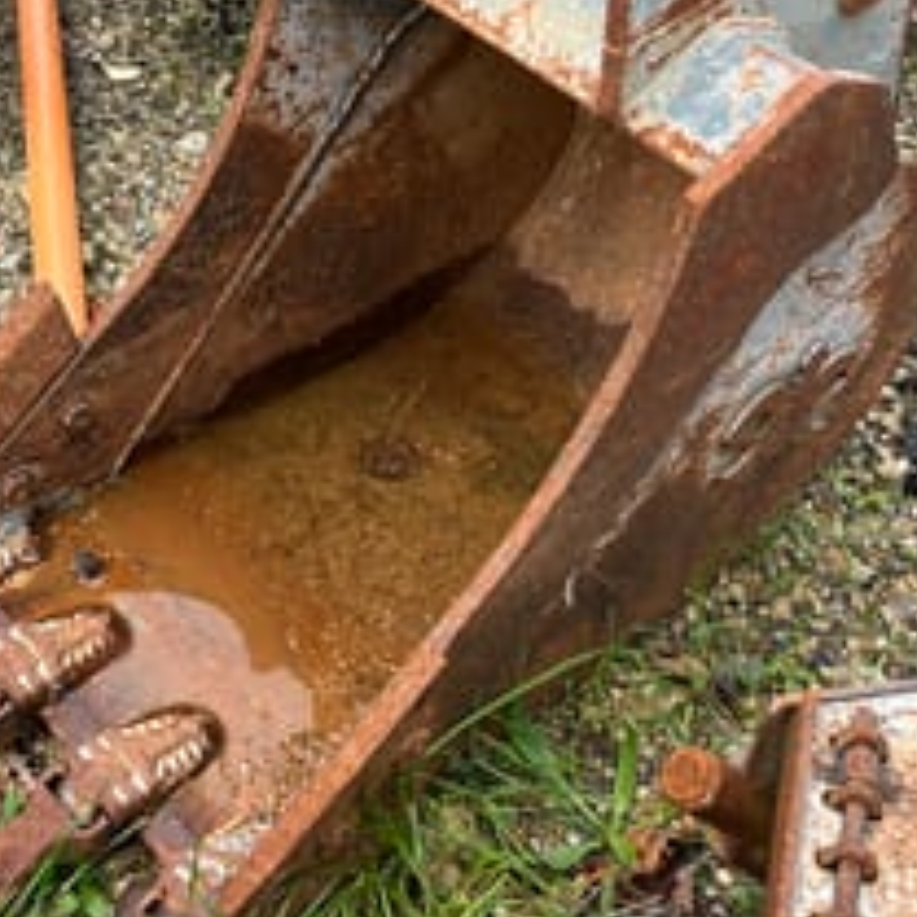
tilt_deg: -46.2
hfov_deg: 30.7
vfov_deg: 31.0
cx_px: 259
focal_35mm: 55
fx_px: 1648
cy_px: 388
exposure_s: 1/192
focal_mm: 5.1
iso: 40
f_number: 1.6
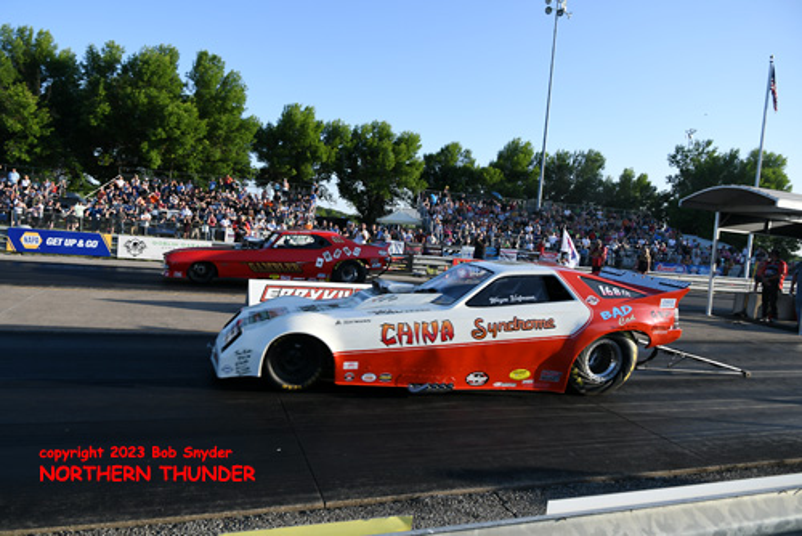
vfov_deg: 53.2
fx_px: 535
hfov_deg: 73.7
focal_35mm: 24
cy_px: 268
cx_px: 401
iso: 160
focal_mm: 16
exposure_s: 1/800
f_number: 4.5
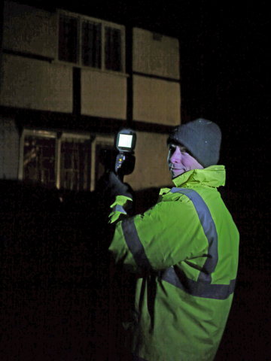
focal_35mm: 40
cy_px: 180
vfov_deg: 46.8
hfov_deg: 36.0
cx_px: 136
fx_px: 418
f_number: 1.7
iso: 800
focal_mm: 20
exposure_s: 1/20
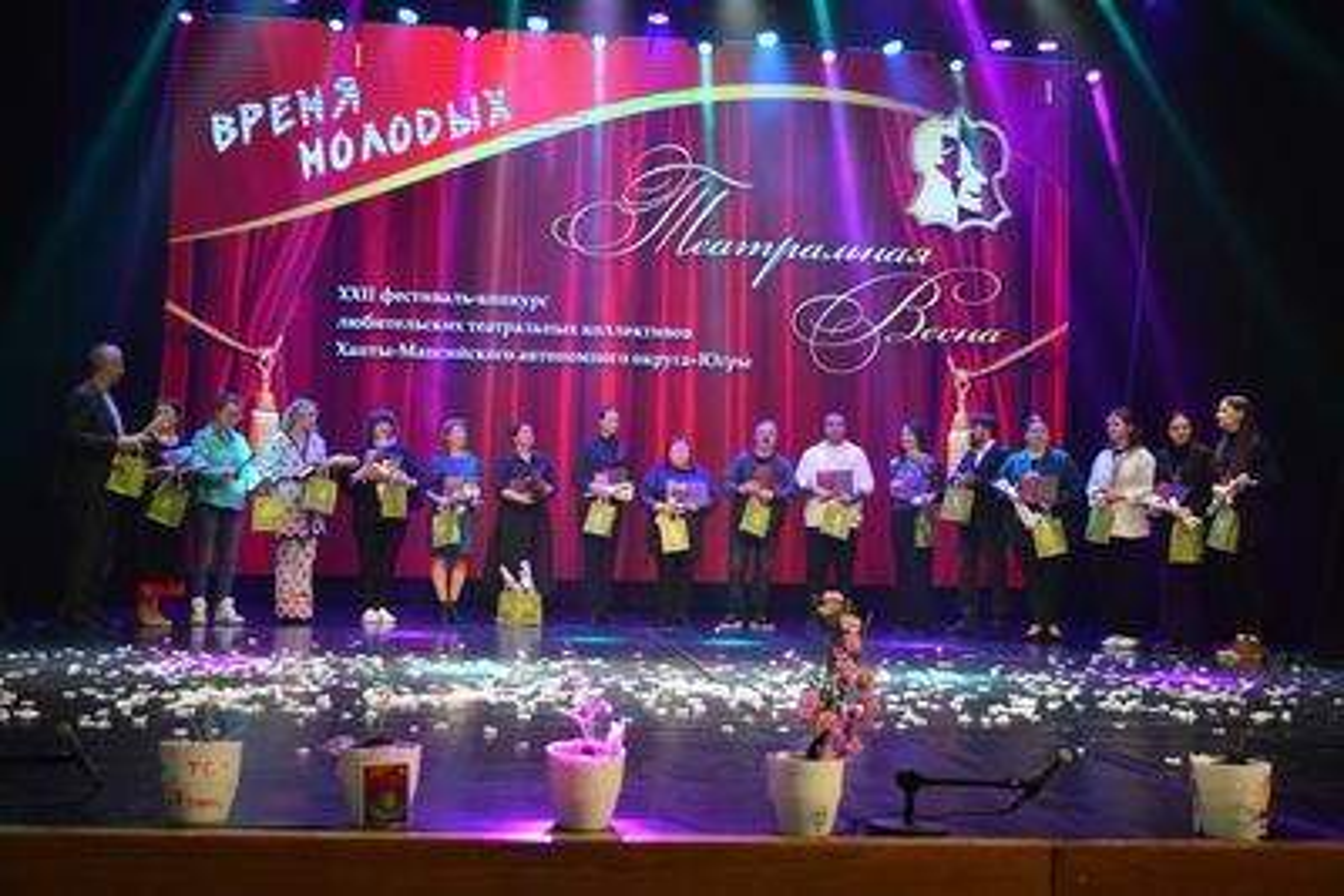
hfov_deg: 49.5
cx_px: 672
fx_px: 1456
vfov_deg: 34.2
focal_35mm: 39
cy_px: 448
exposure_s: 1/320
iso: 3200
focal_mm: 26
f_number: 3.8
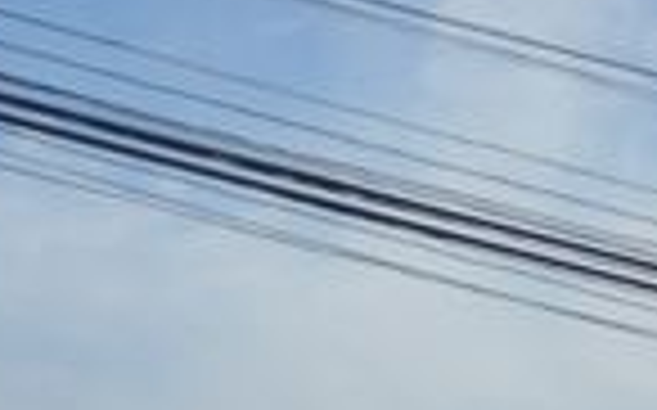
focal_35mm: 208
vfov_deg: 6.2
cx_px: 1539
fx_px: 3721
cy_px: 631
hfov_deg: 9.1
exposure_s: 1/250
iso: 100
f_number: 8
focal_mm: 22
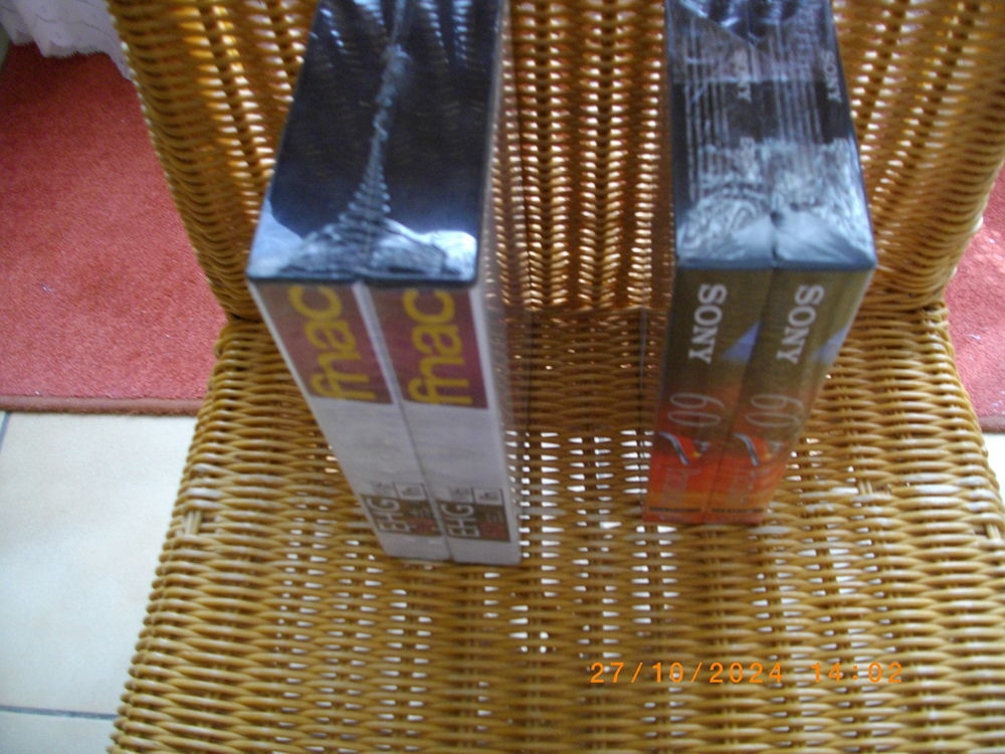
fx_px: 929
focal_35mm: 32
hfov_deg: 56.8
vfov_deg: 44.2
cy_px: 377
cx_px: 502
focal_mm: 5.7
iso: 200
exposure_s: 1/60
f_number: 2.9
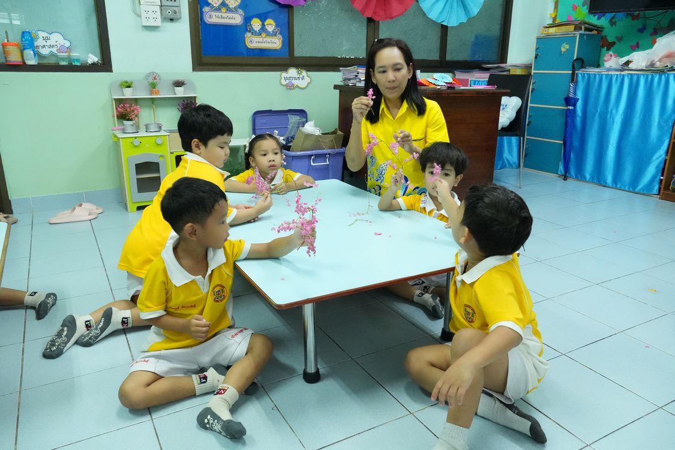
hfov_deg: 67.4
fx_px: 506
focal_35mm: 27
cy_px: 225
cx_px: 338
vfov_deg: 47.9
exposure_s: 1/160
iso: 6400
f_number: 5.6
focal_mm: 18
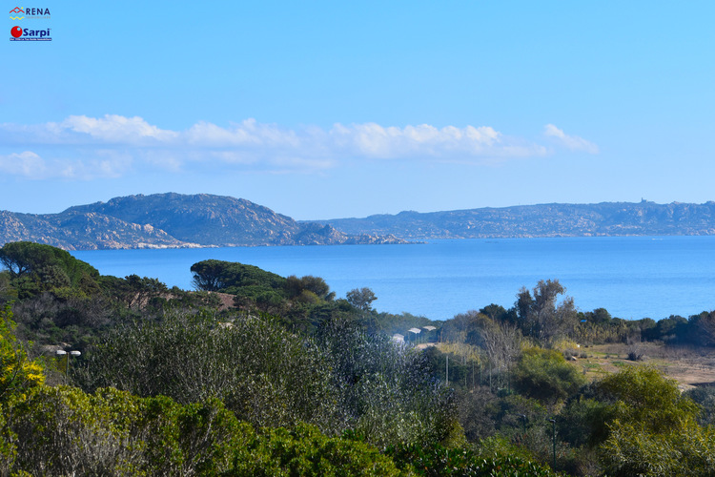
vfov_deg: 13.0
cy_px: 238
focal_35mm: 105
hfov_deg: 19.5
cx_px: 358
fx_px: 2085
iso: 200
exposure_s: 1/400
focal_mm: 70
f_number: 10
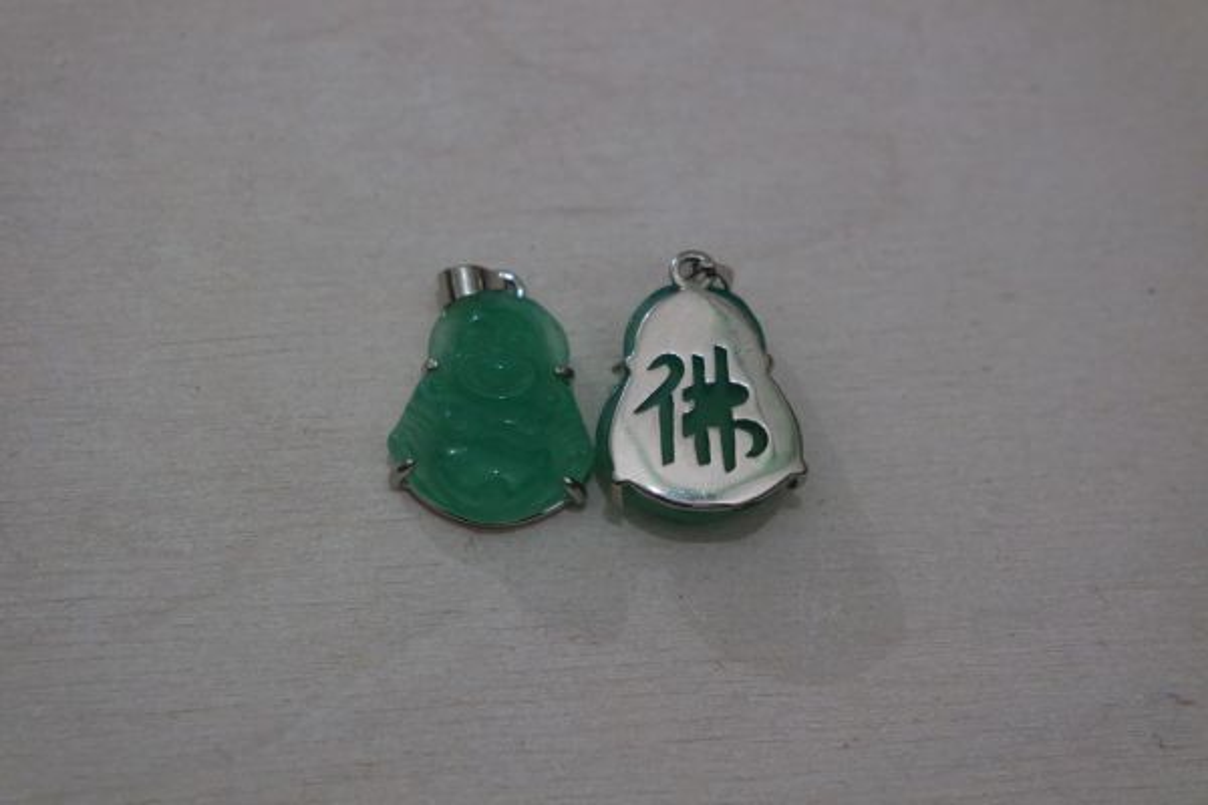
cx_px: 604
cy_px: 402
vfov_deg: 17.7
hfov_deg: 26.3
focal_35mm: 77
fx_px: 2584
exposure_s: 1/60
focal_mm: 50
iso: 3200
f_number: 5.6
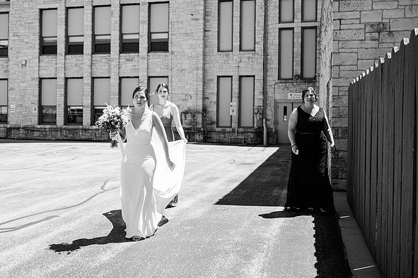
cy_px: 125
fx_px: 482
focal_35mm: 42
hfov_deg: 46.7
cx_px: 177
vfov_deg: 32.2
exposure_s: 1/640
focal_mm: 34.5
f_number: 4
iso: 160
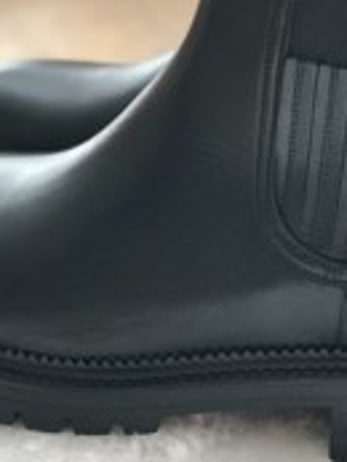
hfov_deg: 10.8
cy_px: 47
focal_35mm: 136
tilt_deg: -24.0
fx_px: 1815
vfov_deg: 14.4
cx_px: 336
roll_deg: -0.4
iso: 20
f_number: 2.8
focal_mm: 6.6
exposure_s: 1/40
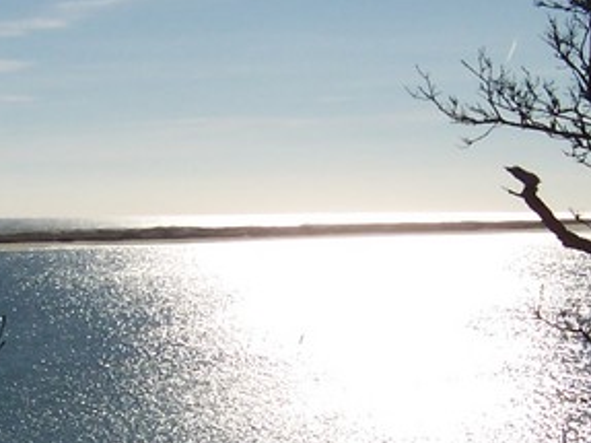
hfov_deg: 19.3
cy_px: 245
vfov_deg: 14.5
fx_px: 1741
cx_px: 277
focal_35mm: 102
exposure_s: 1/2000
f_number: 5.6
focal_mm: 5.6
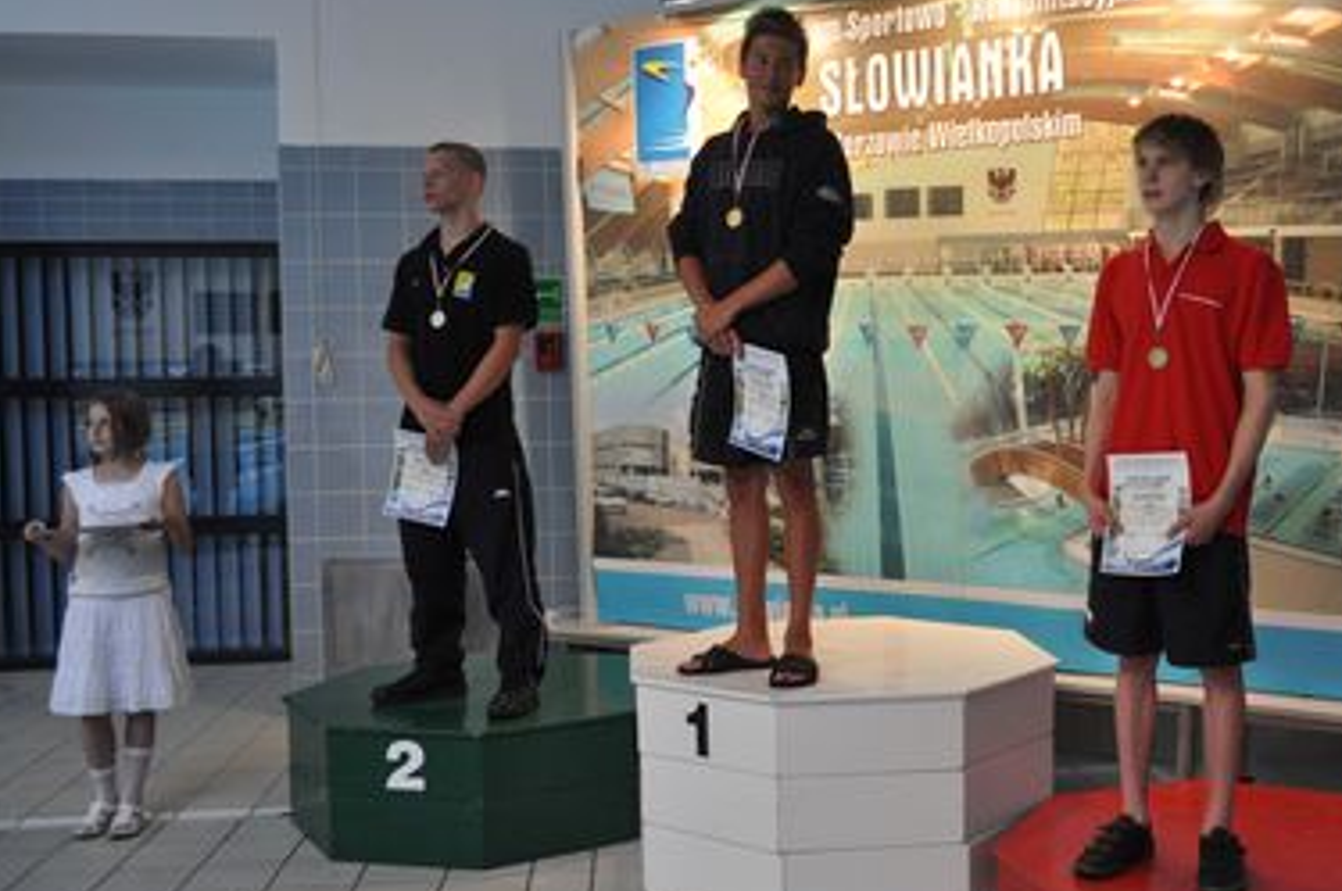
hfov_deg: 47.9
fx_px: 1489
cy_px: 451
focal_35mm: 40
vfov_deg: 33.3
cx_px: 862
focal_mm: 20
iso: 1600
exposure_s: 1/200
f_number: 3.8
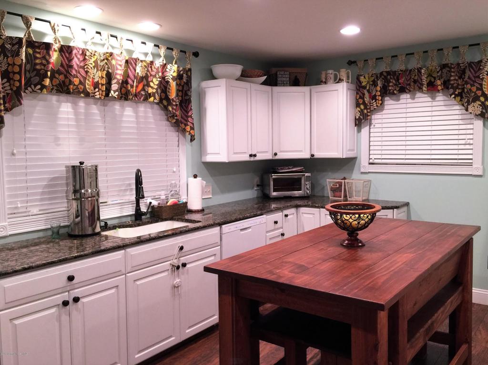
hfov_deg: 61.7
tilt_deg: -5.1
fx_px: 409
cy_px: 182
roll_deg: -0.3
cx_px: 244
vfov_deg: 48.2
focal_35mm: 29
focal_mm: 4.15
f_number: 2.2
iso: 64
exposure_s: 1/15
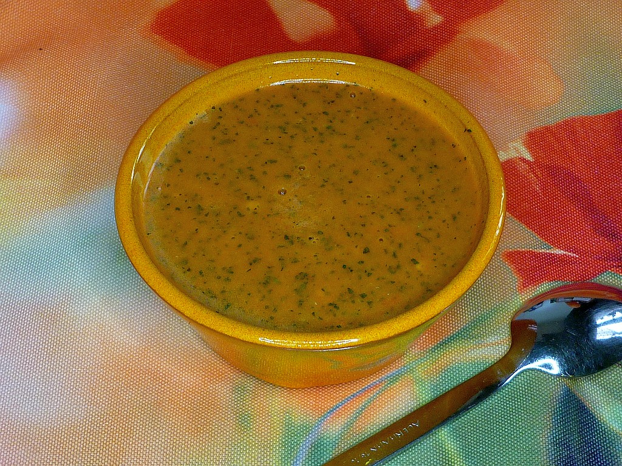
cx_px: 311
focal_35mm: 79
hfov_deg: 24.7
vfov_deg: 18.7
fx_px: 1420
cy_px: 233
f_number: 3.1
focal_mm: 7.4
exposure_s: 1/40
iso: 125
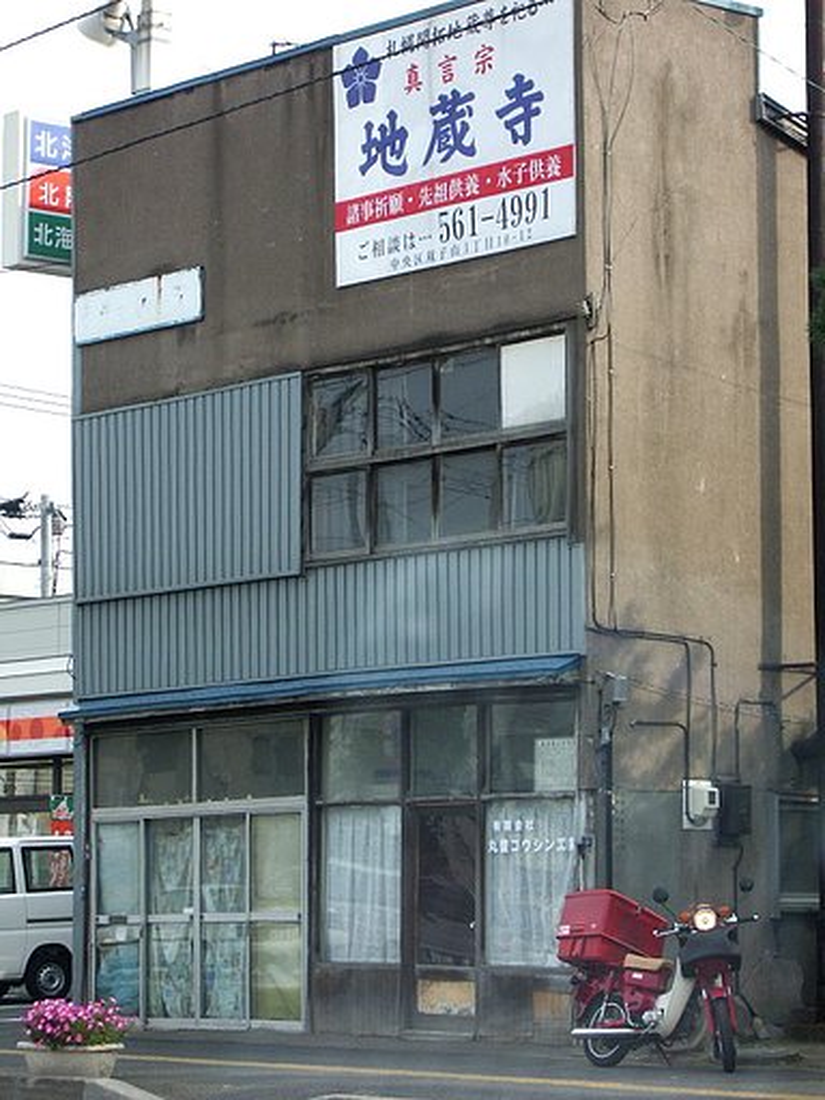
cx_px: 412
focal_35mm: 107
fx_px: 3400
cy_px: 550
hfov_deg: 13.8
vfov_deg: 18.4
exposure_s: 1/200
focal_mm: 17.4
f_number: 4.8
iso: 160
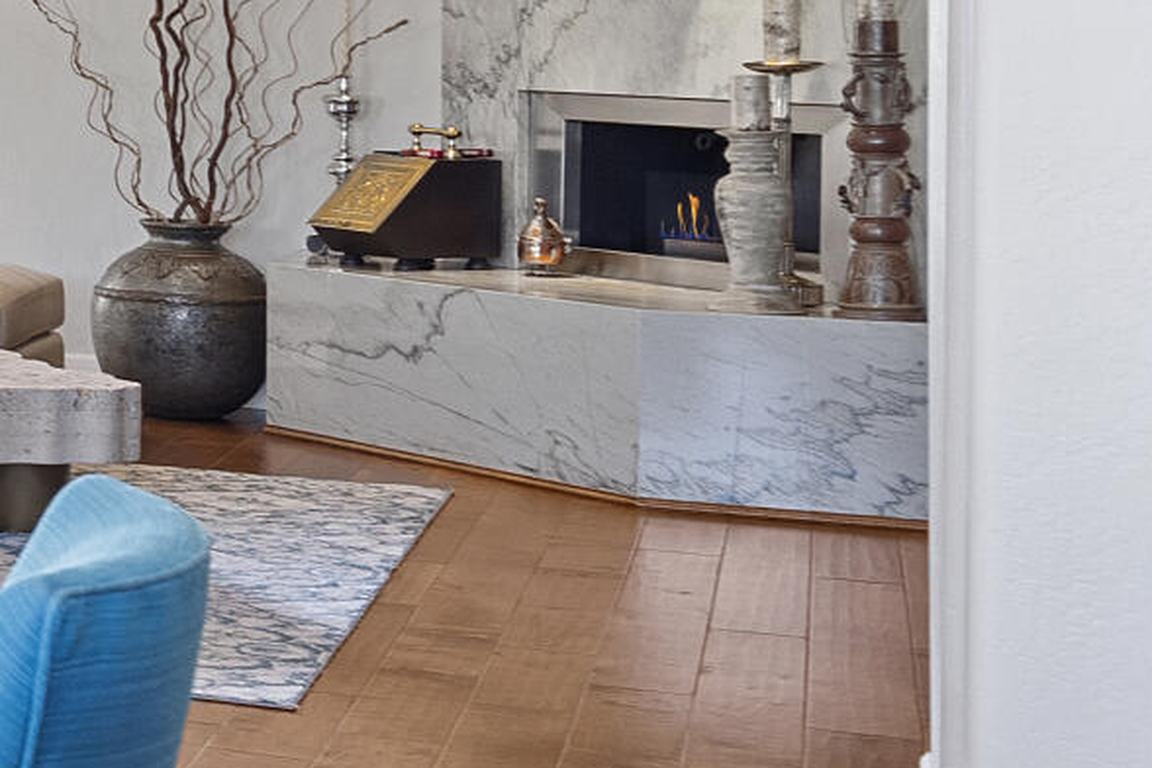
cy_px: -98
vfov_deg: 13.4
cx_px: -1528
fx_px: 3185
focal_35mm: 100
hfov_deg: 14.4
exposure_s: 1/2.5
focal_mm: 19.5
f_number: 7.1
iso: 400
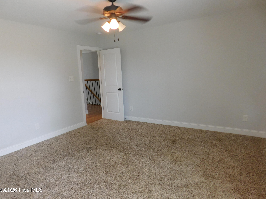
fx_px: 177
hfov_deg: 73.9
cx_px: 133
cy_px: 100
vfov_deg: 58.9
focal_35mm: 23
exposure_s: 1/30
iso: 140
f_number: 3
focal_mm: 4
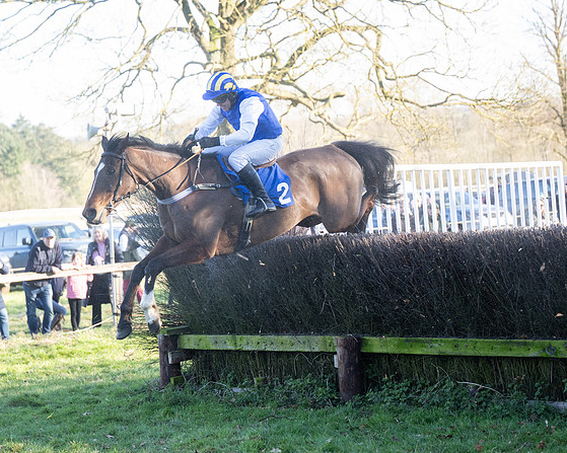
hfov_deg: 17.9
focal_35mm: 107
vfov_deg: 14.4
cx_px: 257
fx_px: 1795
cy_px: 244
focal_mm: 70
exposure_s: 1/1250
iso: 800
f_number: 2.8
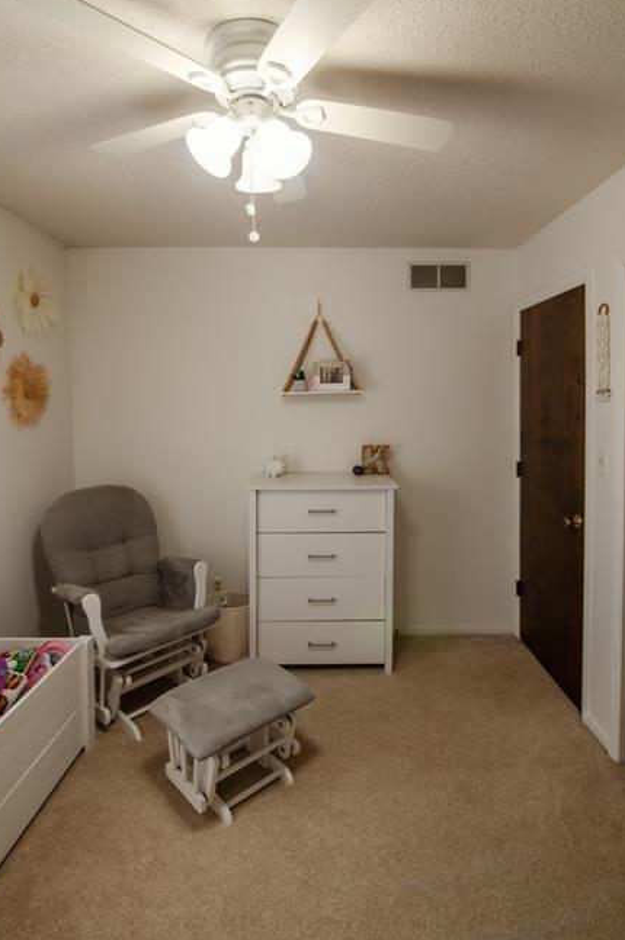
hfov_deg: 64.4
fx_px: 496
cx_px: 331
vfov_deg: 86.5
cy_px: 408
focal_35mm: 19
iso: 250
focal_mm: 16
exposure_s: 1/10
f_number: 9
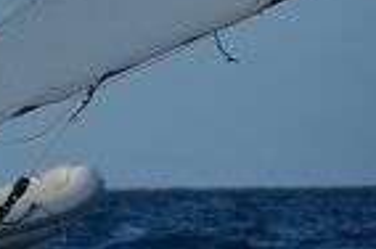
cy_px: -28
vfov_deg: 1.3
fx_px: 11286
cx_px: -563
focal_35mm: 1083
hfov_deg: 1.9
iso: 100
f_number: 5.6
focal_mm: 130
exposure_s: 1/640
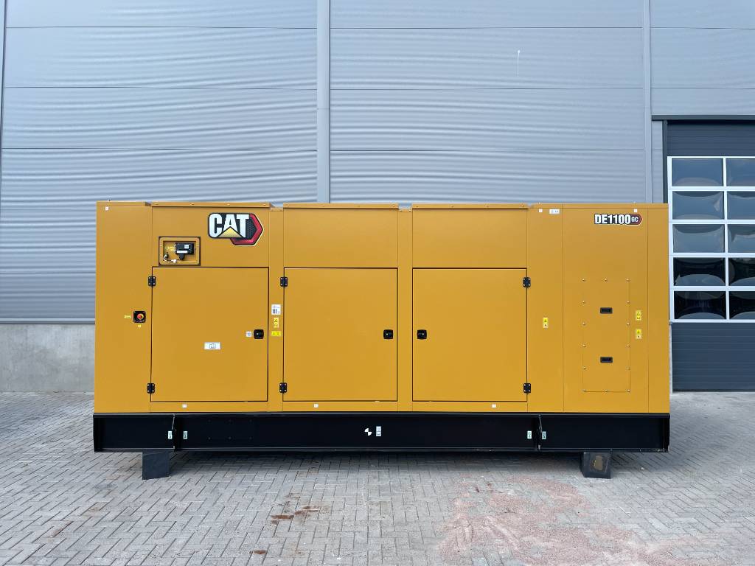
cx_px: 378
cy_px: 283
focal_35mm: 26
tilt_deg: +1.2
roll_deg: -0.1
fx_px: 567
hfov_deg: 67.3
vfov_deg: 53.1
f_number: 1.6
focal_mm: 4.2
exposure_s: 1/1595
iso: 32
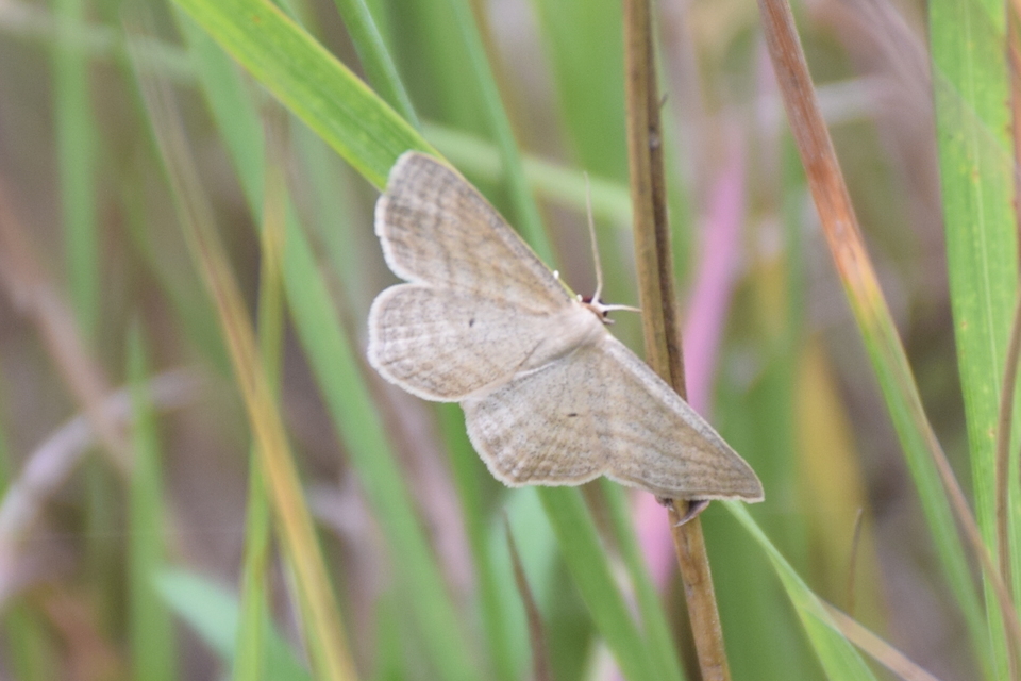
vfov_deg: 6.5
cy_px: 340
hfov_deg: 9.8
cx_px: 510
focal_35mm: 210
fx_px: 5955
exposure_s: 1/80
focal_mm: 140
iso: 320
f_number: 7.1
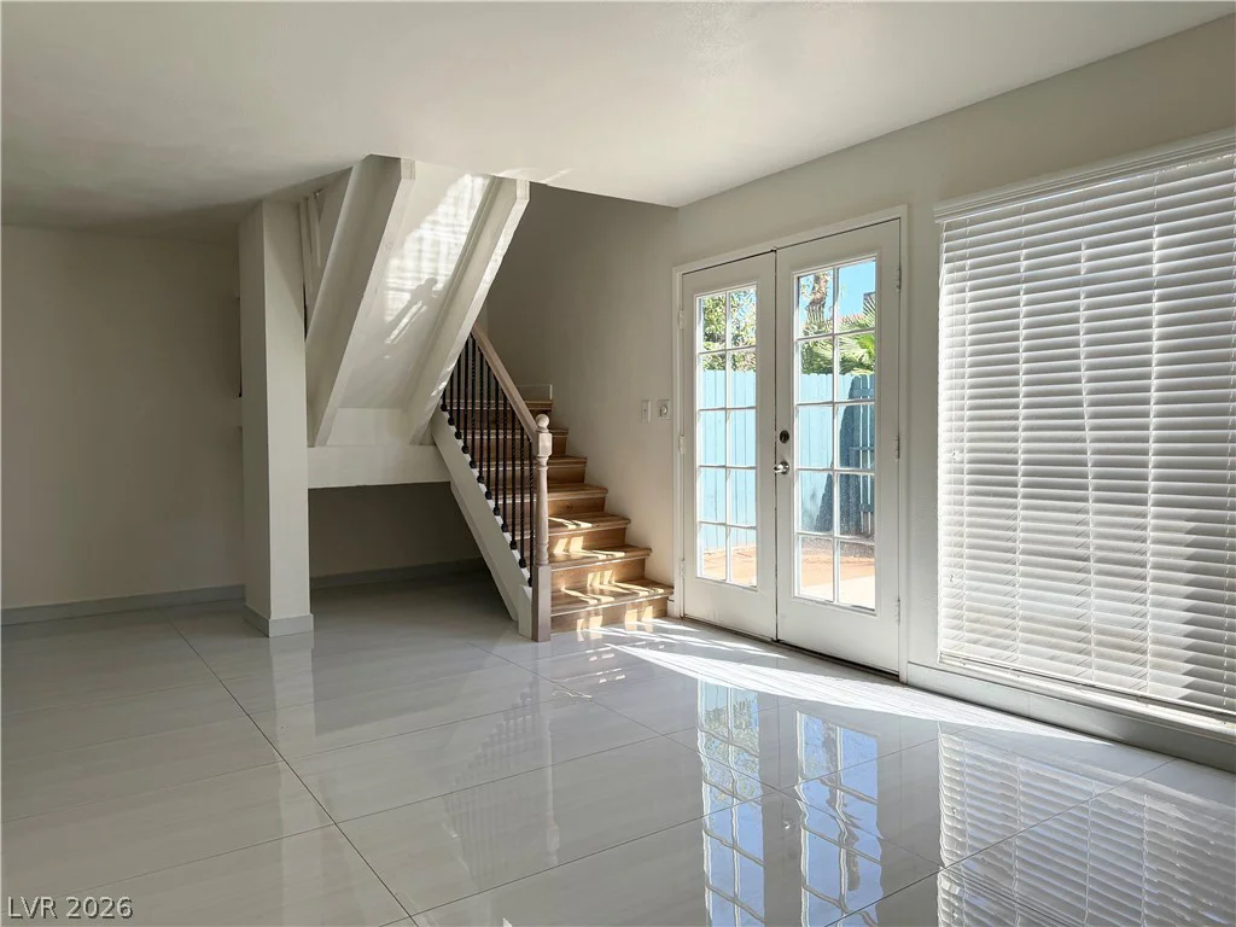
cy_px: 464
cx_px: 618
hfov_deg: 71.6
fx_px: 857
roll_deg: +0.7
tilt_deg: -2.9
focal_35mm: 24
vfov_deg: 56.8
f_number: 1.78
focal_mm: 6.76
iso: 100
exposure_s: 1/1361
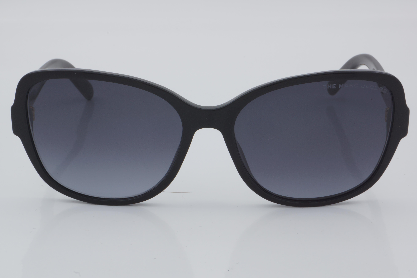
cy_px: 139
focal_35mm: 82
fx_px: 956
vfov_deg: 16.6
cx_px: 208
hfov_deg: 24.6
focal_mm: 55
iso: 100
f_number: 32
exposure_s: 1/4
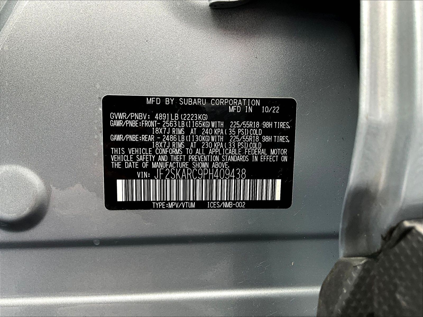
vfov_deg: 48.2
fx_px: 354
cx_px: 212
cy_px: 158
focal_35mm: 29
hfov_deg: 61.7
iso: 32
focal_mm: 3
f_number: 1.8
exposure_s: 1/122
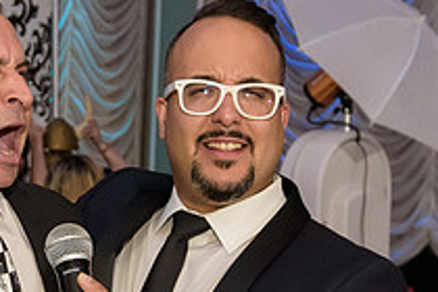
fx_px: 1217
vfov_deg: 13.7
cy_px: 200
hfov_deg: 19.5
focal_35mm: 100
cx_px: -55
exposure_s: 1/125
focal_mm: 29
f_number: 4
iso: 2500
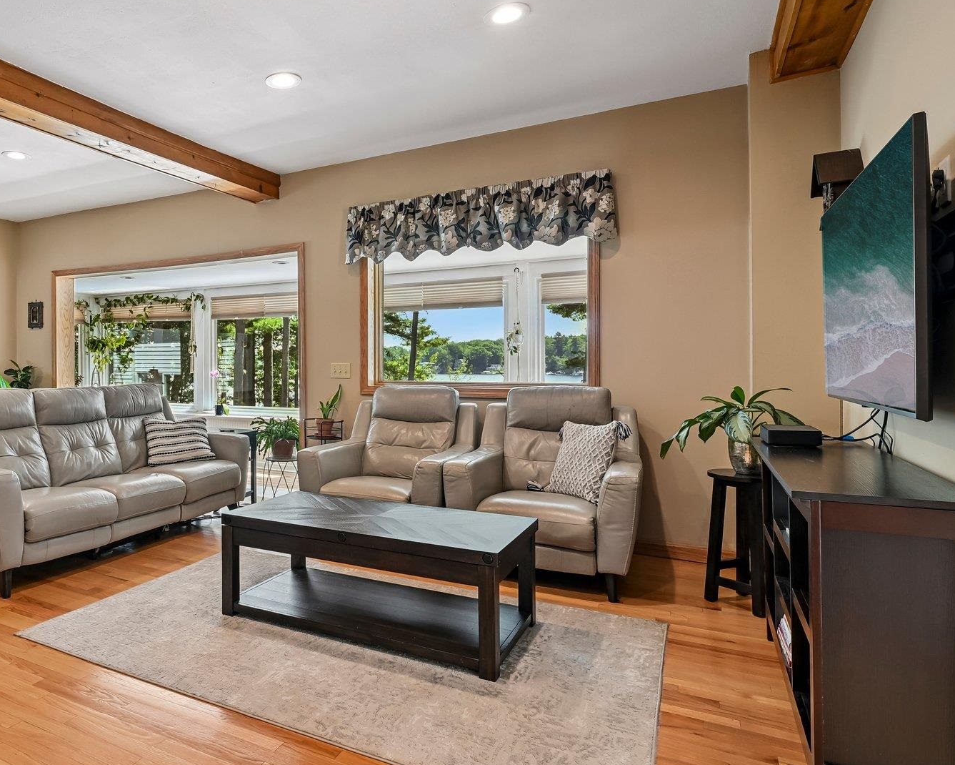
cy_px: 364
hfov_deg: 68.9
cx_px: 267
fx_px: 650
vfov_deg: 60.9
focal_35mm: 23
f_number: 8
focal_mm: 16
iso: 400
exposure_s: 1/15
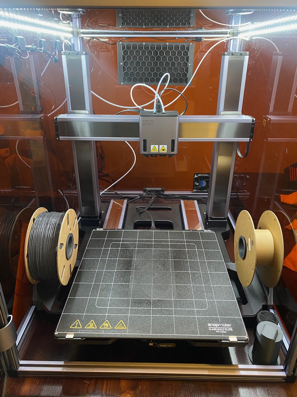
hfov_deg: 53.1
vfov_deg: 67.3
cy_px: 198
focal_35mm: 26
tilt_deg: -26.0
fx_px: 297
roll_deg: -0.3
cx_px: 148
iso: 500
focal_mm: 4.25
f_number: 1.8
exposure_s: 1/39
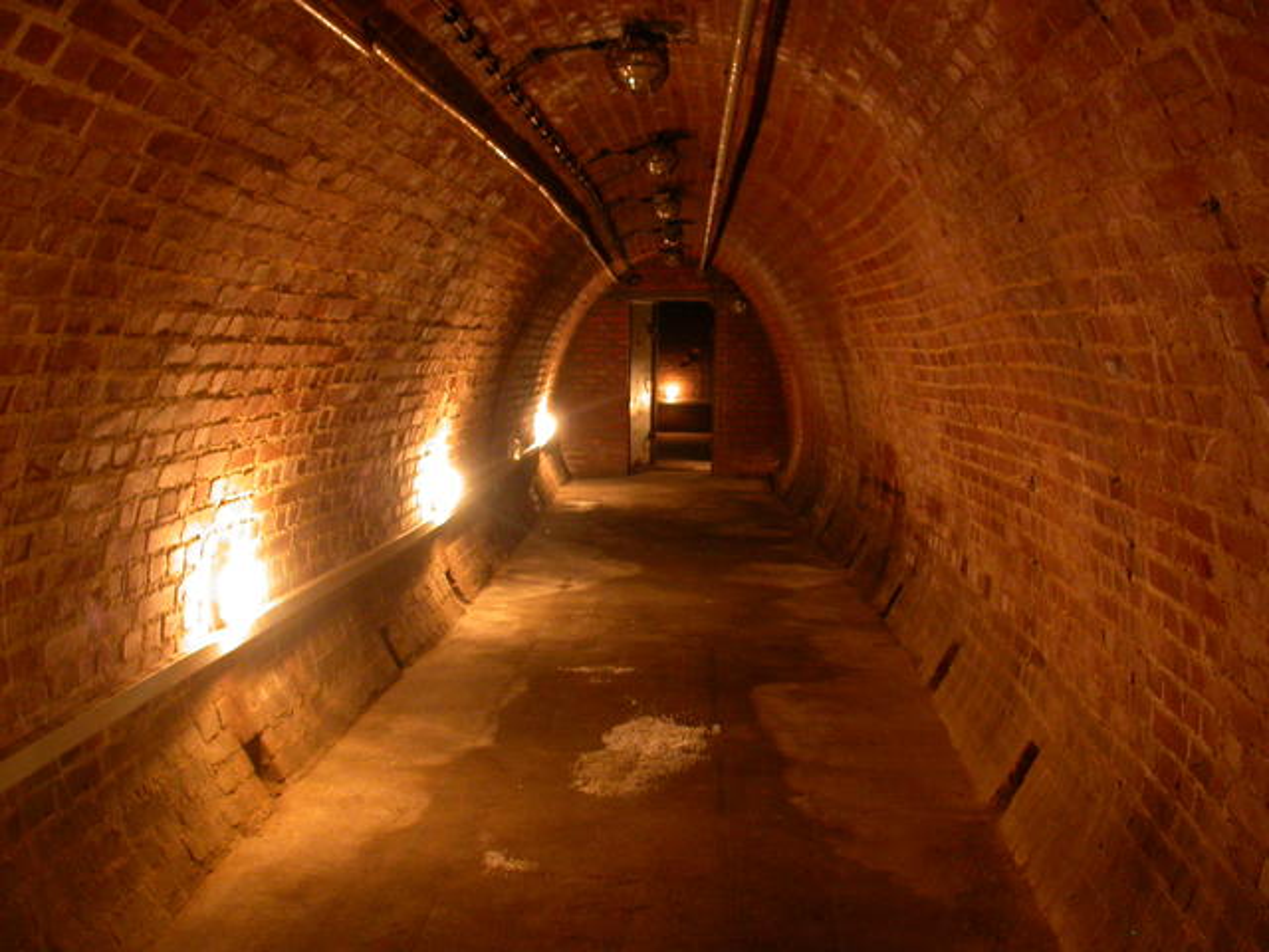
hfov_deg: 49.0
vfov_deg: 37.7
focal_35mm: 38
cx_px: 634
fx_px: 1393
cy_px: 476
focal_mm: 7.85
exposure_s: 1/3.4
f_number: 2.6
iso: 209
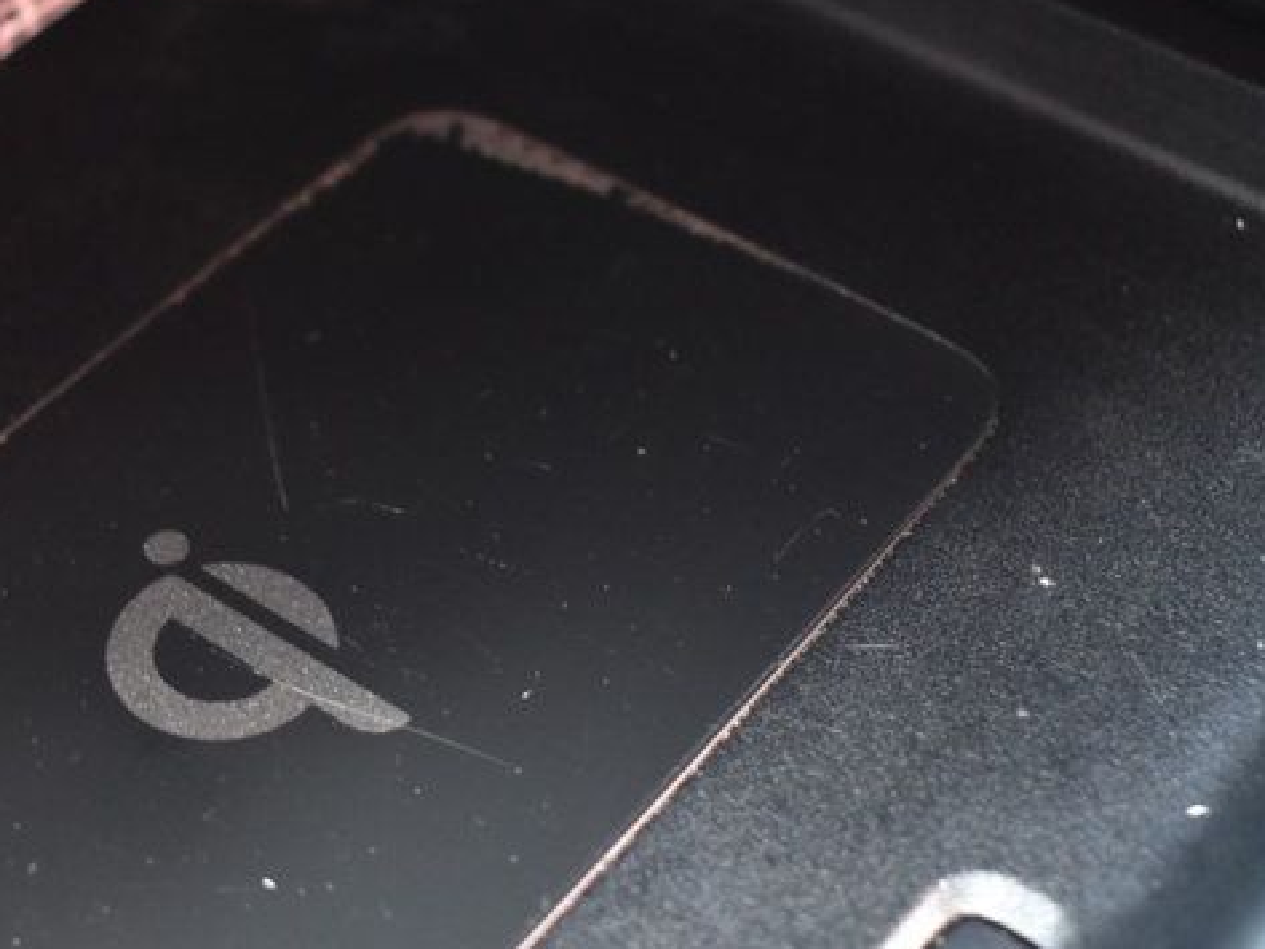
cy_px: 620
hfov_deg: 24.8
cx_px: 374
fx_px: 2853
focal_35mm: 78
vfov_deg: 18.8
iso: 1600
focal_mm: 25
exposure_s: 1/6
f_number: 4
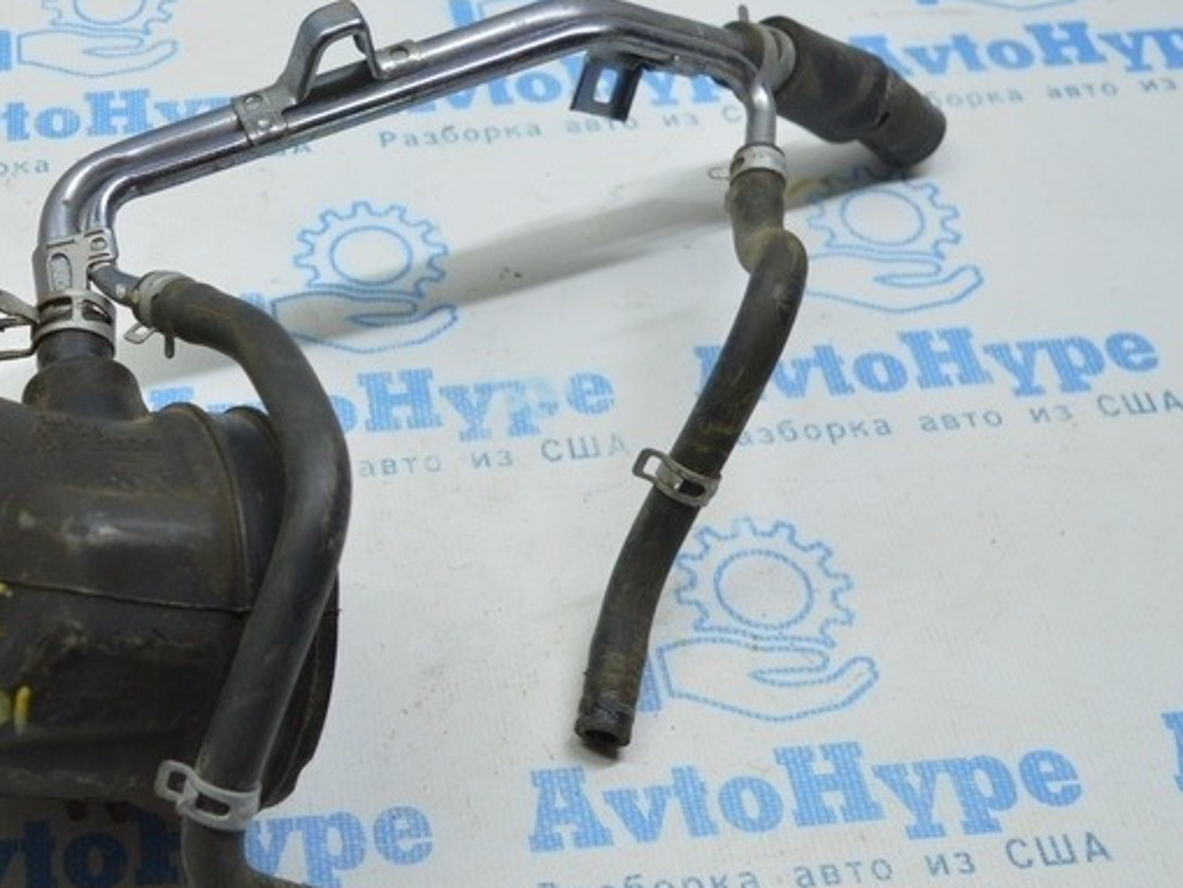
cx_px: 137
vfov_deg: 25.2
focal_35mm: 58
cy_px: 394
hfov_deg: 31.8
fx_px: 1983
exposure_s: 1/80
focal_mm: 20
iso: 400
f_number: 3.5
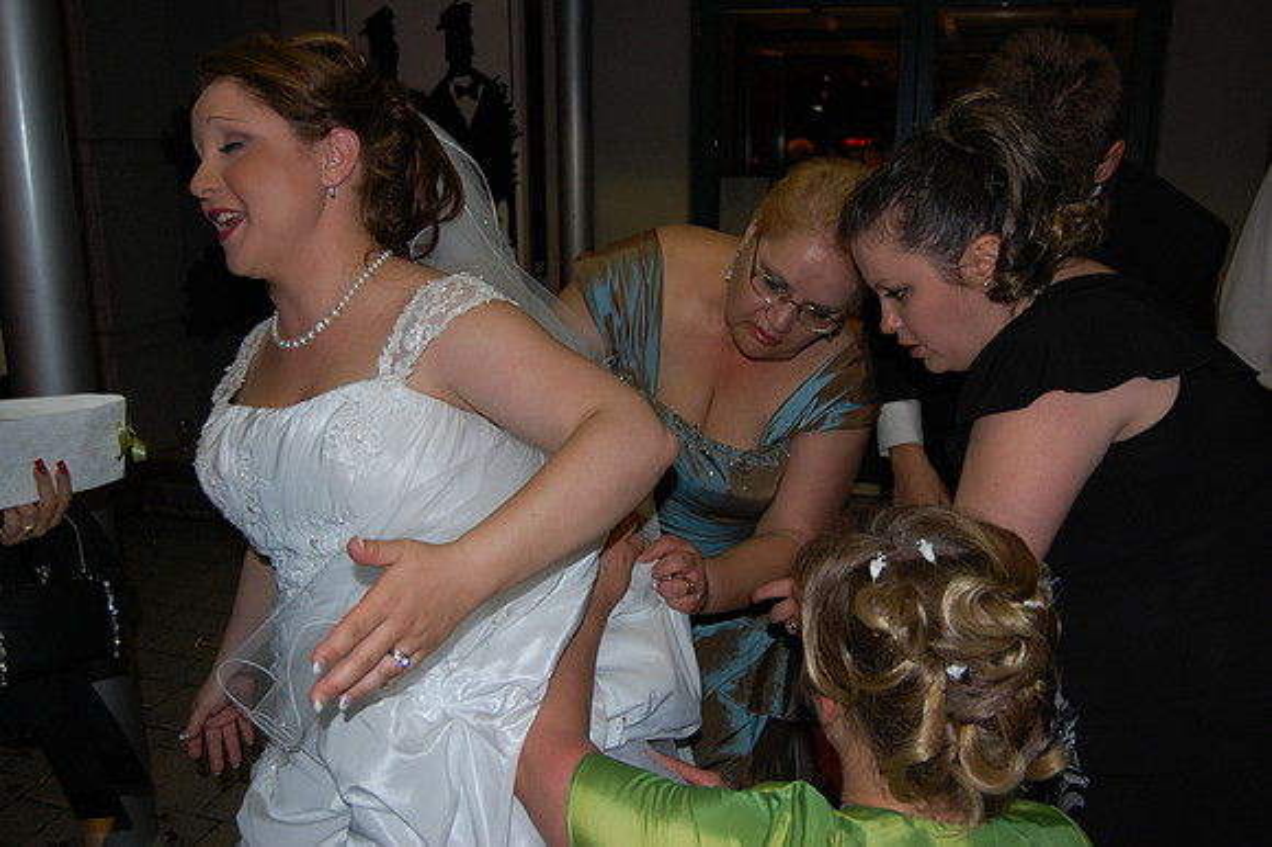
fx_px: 1059
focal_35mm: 30
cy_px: 424
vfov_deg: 43.6
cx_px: 636
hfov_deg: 62.0
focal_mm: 20
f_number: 3.8
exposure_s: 1/60
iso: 400
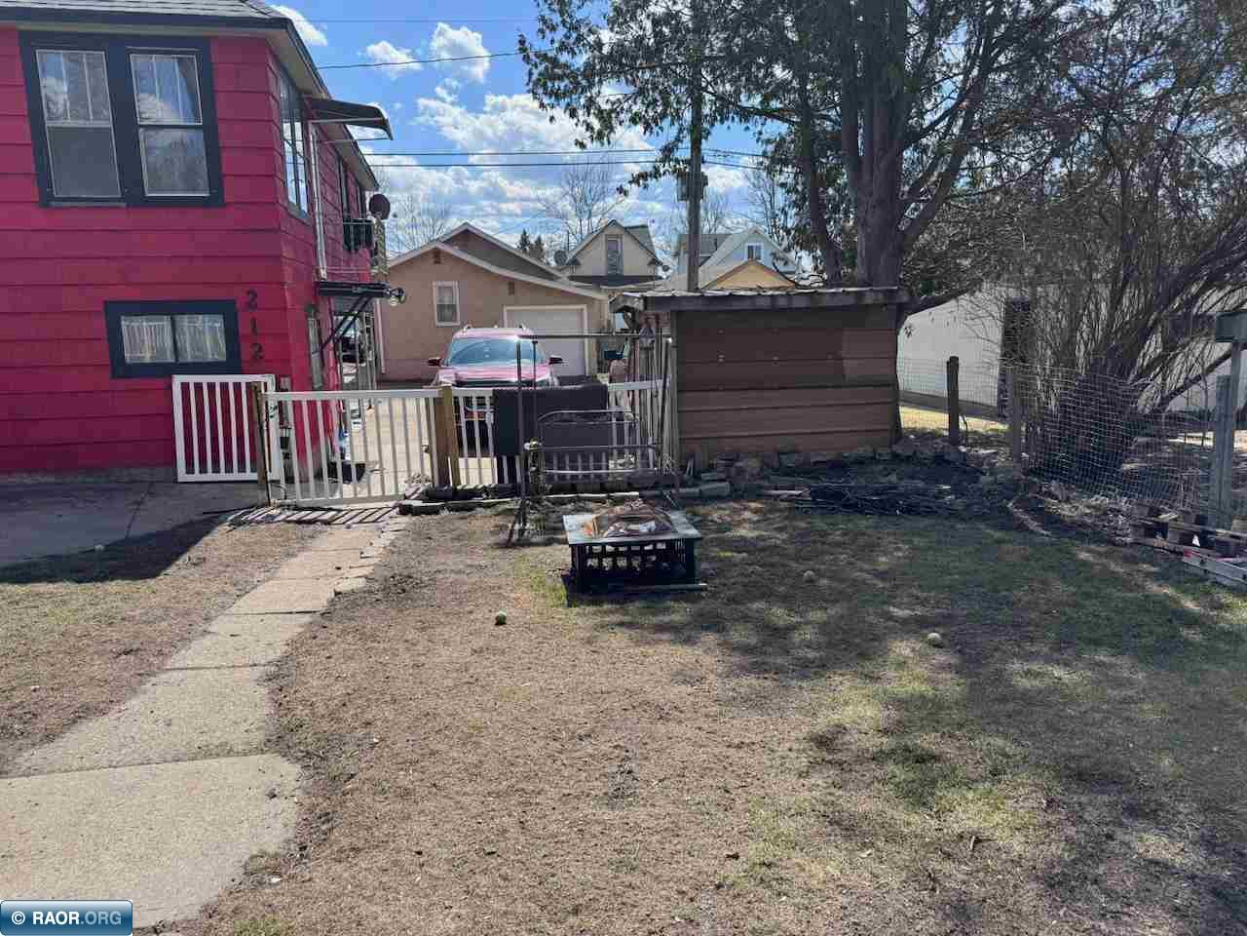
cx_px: 624
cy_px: 468
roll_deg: +1.2
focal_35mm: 24
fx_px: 865
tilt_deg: -11.3
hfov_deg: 71.6
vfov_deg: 56.8
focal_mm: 6.76
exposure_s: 1/2604
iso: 80
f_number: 1.78
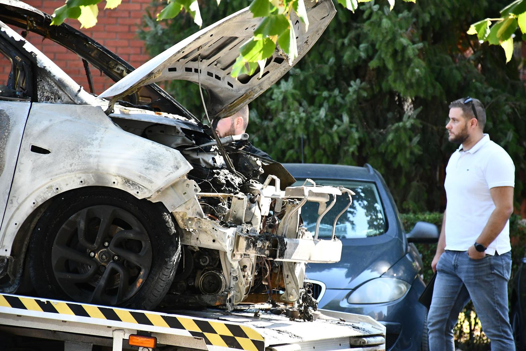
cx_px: 263
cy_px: 176
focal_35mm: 174
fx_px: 2542
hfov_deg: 11.8
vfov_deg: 7.9
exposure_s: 1/800
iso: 2500
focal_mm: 116
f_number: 7.1
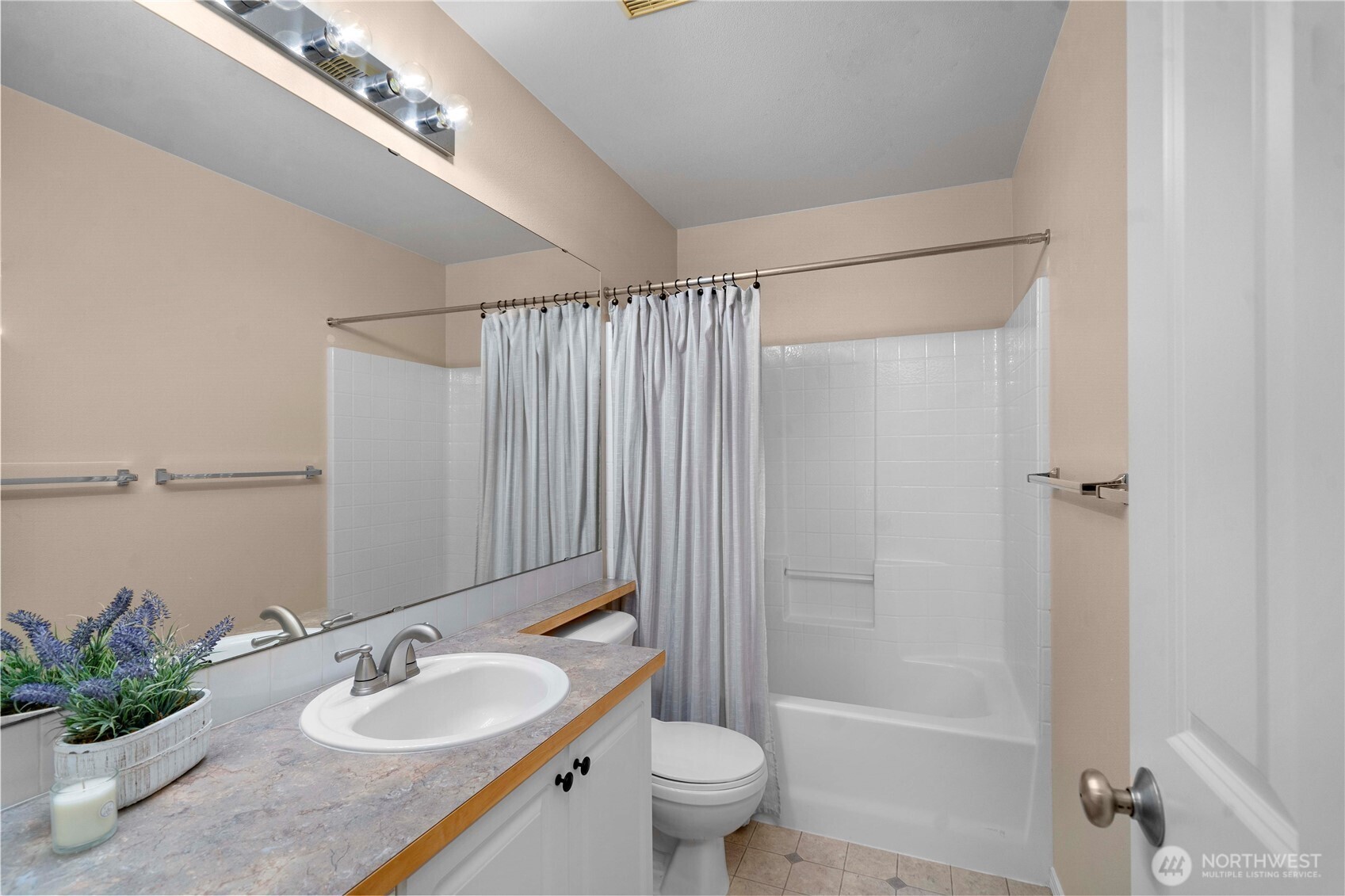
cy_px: 448
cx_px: 672
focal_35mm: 16
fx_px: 598
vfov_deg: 73.7
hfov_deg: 96.7
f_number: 6.7
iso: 1000
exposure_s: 1/15
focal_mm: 16
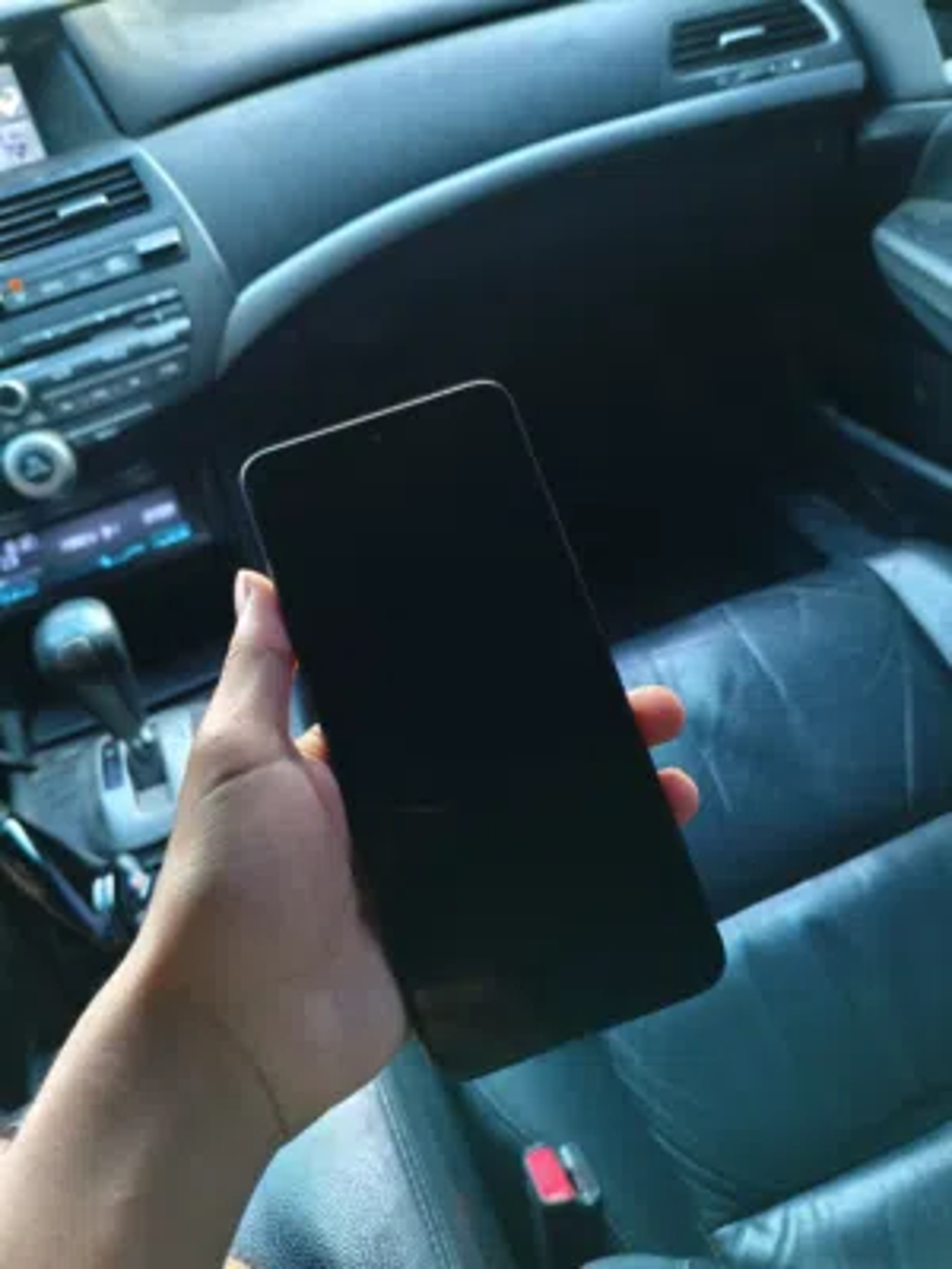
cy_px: 634
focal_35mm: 26
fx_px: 953
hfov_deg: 53.1
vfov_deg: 67.3
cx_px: 476
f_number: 1.5
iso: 1250
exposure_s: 1/20
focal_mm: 4.94
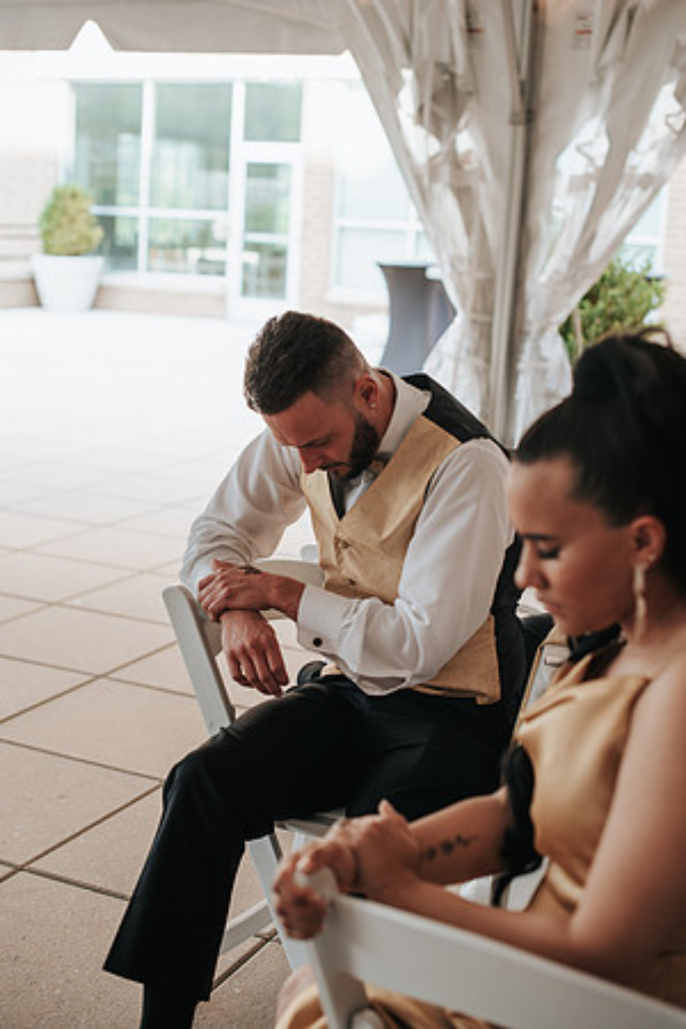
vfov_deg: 39.6
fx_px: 1429
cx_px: 343
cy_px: 514
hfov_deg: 27.0
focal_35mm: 50
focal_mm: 50
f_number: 2.8
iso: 110
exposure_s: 1/160
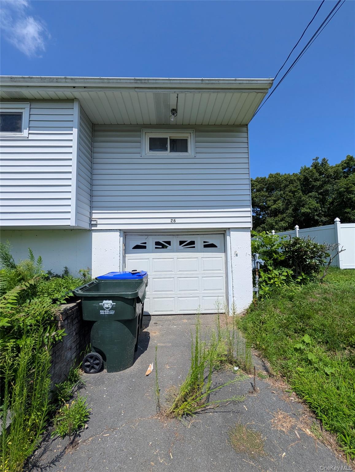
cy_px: 236
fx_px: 164
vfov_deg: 110.4
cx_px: 178
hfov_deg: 94.7
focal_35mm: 12
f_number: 1.7
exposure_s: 1/4505
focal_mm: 2.02
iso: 54
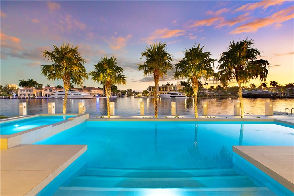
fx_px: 114
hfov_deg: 104.2
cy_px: 98
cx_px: 147
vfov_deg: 81.2
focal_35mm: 14
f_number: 8
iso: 1250
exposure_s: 1/13
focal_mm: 14
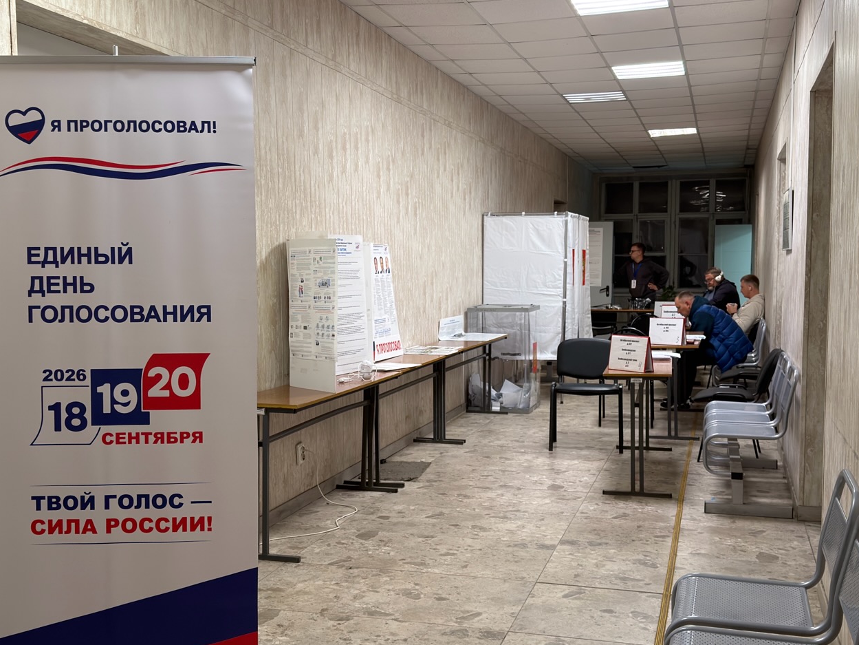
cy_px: 330
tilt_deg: -4.6
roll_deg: +0.2
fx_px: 1018
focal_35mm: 41
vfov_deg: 35.1
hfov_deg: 45.8
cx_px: 436
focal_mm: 6.76
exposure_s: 1/33
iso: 200
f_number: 1.78
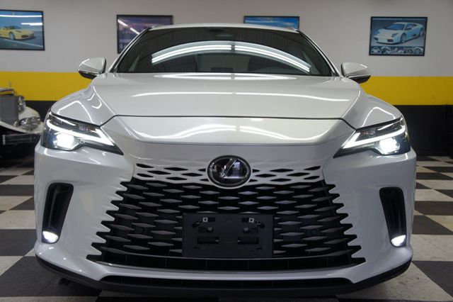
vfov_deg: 35.5
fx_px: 472
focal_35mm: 38
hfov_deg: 51.3
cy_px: 151
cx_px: 226
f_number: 4.5
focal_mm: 25
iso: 200
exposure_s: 1/40
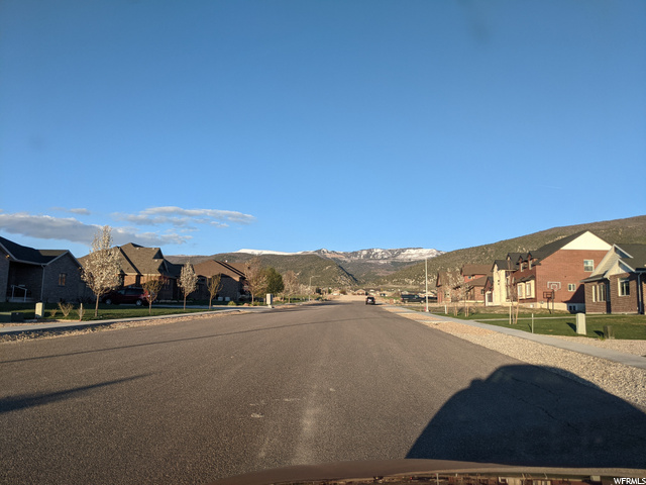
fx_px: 504
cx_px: 323
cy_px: 242
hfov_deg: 65.3
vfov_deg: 51.4
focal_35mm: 27
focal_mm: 4.44
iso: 44
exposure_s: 1/1114
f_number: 1.8
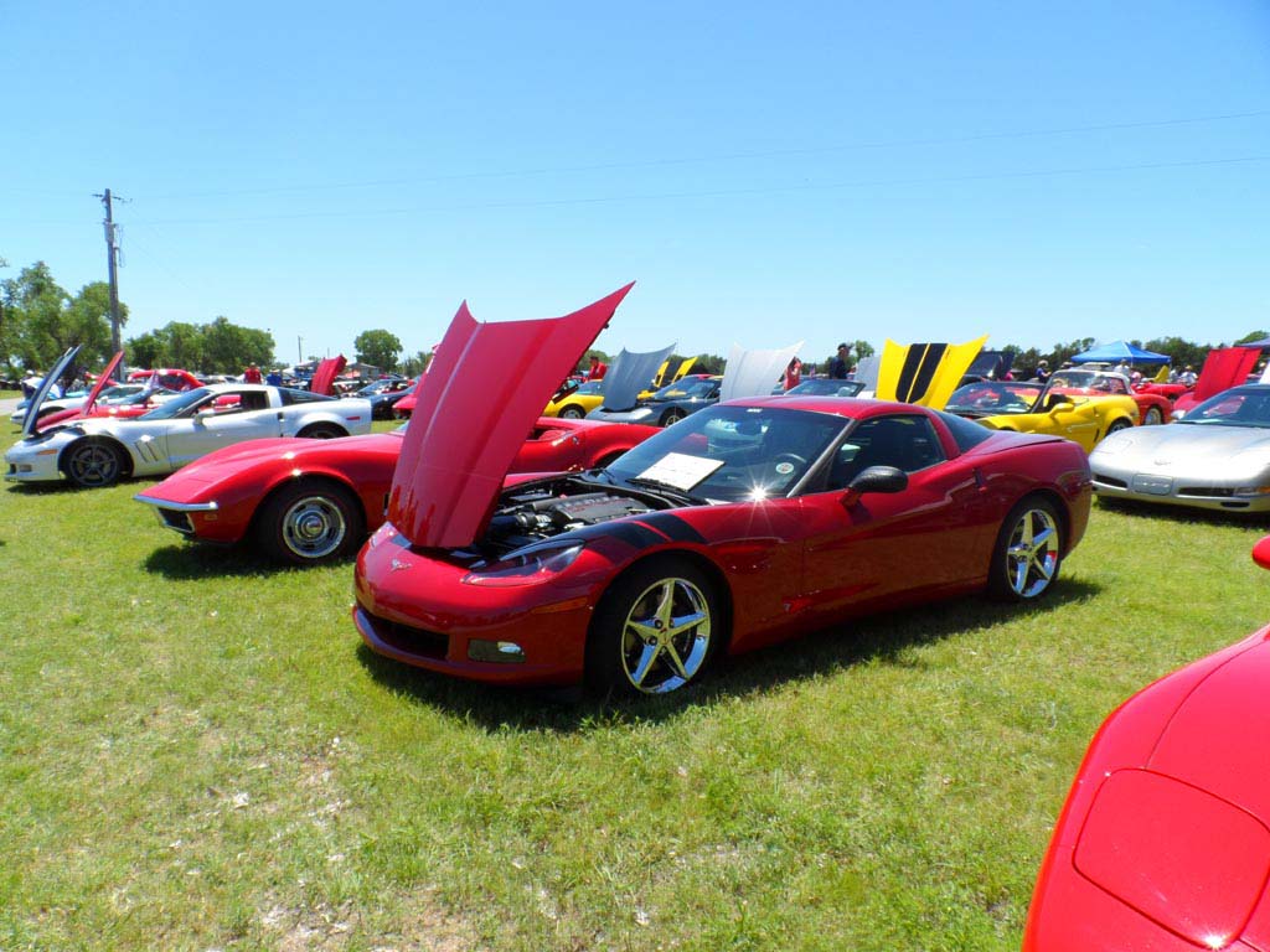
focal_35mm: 24
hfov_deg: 71.6
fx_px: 881
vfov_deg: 56.8
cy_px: 476
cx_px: 635
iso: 80
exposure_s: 1/350
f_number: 4.5
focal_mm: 4
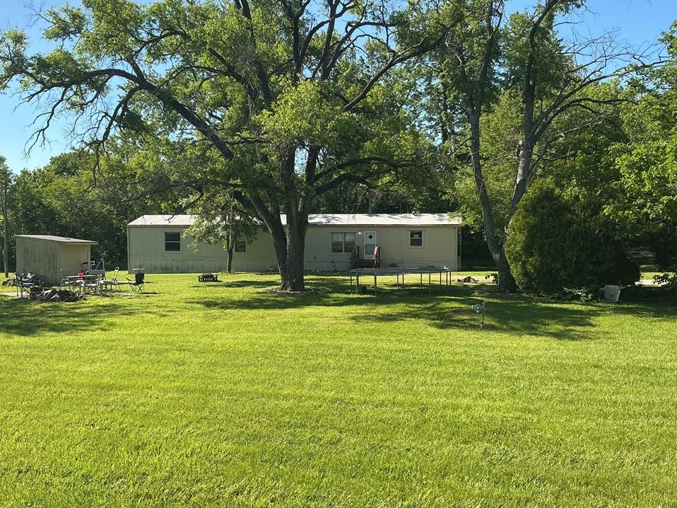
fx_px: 606
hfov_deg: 58.3
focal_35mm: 31
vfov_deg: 45.4
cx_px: 317
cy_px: 262
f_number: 1.8
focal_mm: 3
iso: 25
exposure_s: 1/883
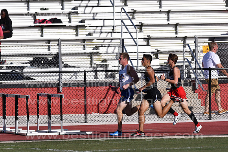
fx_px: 2851
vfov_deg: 3.1
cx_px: 114
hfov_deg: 4.6
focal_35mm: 450
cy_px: 76
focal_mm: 300
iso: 320
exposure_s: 1/5000
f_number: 5.6
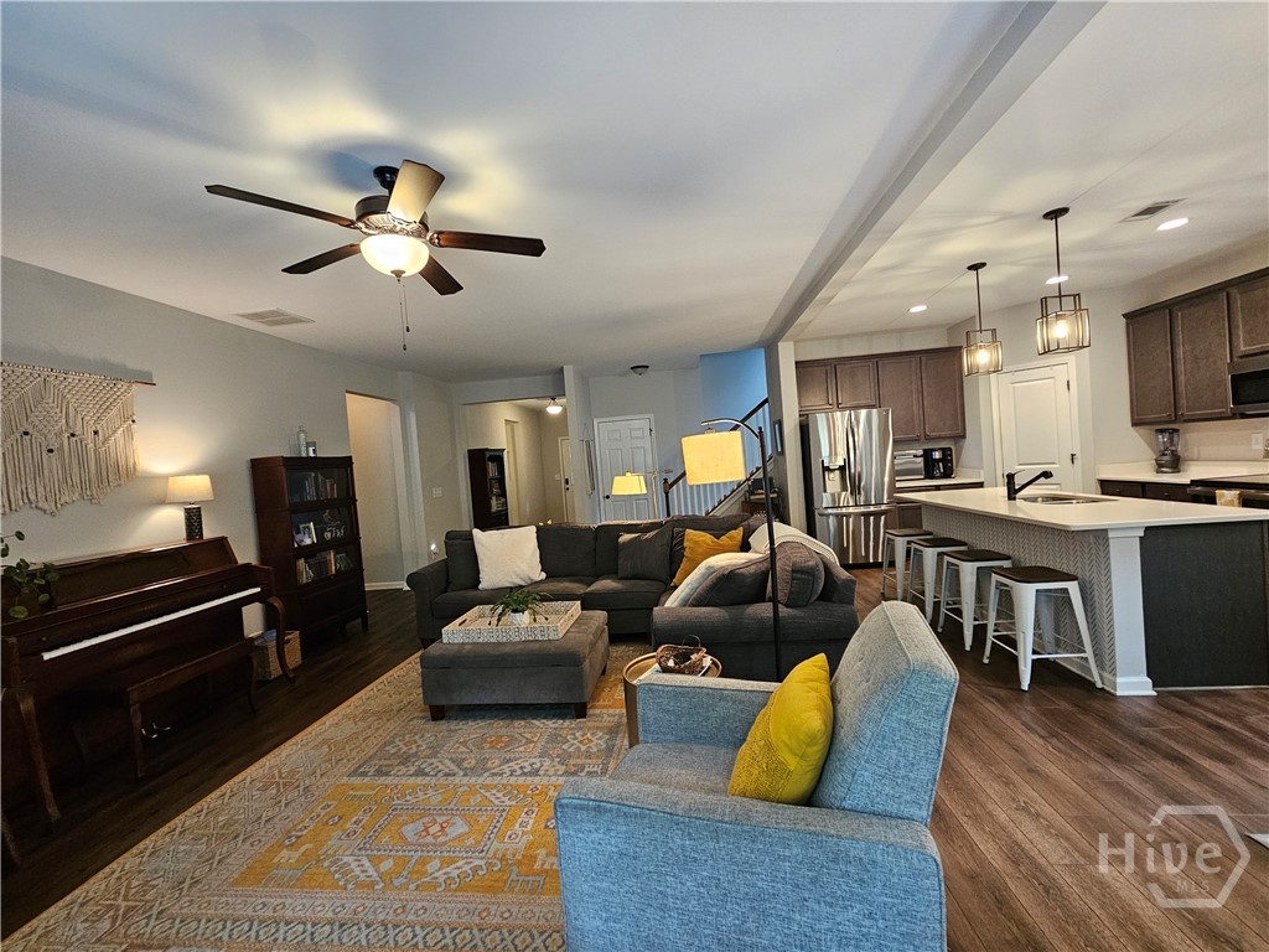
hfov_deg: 106.2
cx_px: 634
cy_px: 476
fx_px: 477
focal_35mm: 13
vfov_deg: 89.9
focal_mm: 2.2
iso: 400
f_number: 2.2
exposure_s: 1/60
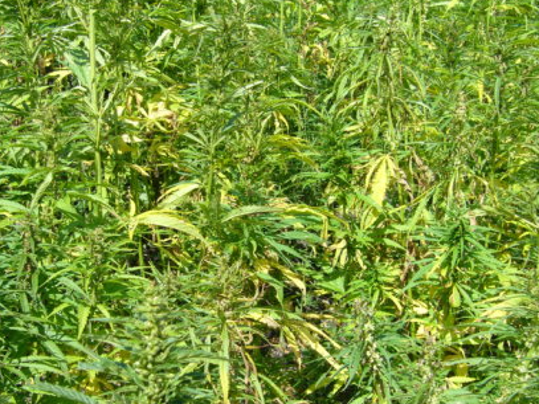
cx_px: 221
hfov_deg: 34.9
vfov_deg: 26.5
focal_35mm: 55
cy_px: 225
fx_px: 856
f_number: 5.6
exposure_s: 1/250
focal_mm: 5.8
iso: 100
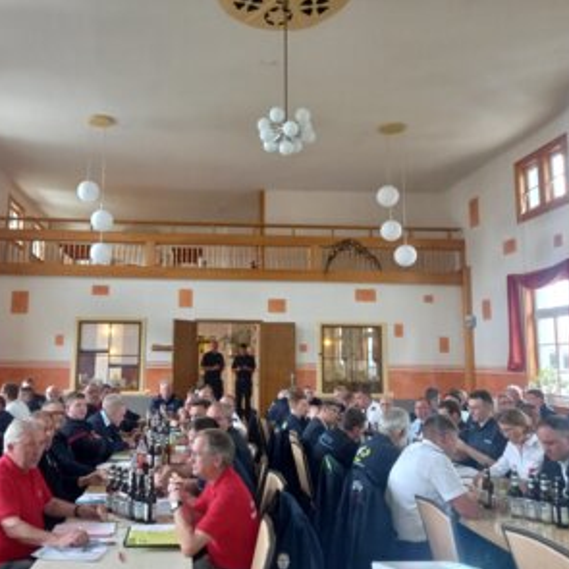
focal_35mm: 30
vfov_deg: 54.0
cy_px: 287
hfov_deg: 53.5
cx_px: 214
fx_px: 558
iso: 320
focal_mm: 4.6
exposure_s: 1/25
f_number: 2
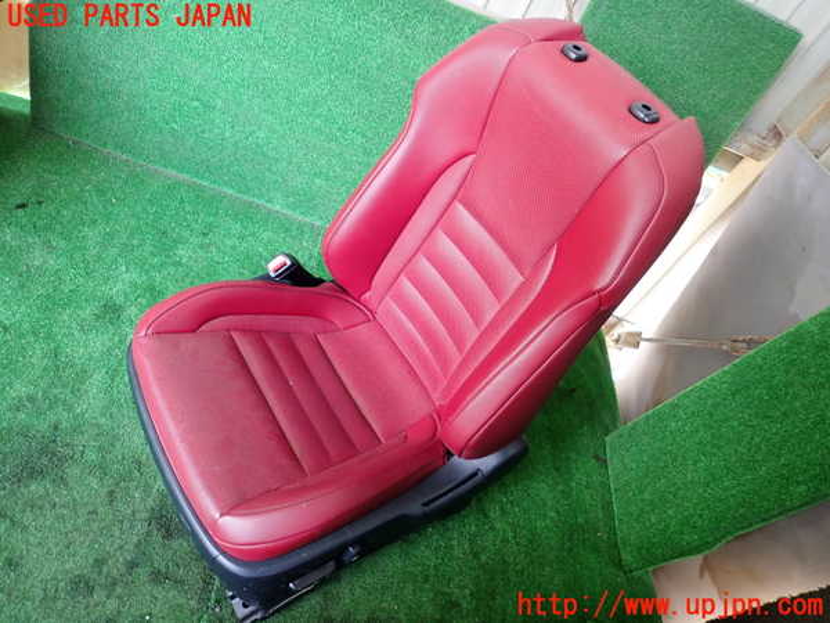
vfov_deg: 54.9
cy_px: 312
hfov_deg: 69.4
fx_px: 599
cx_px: 415
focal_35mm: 25
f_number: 2
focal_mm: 4.5
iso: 200
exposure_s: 1/60
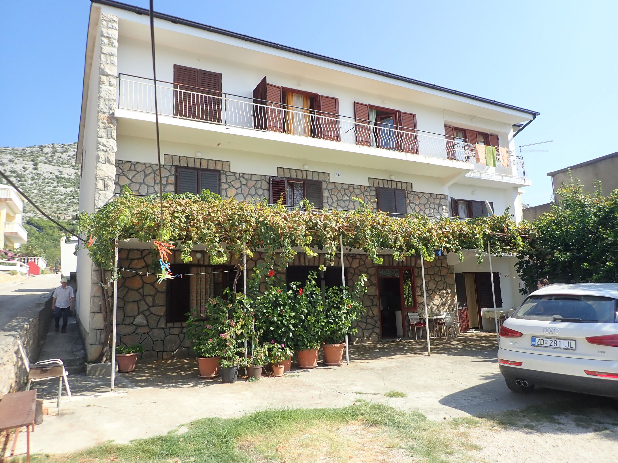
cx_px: 309
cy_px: 232
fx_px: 446
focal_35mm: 25
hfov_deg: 69.4
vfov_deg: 54.9
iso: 100
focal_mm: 4.5
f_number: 2.8
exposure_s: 1/640
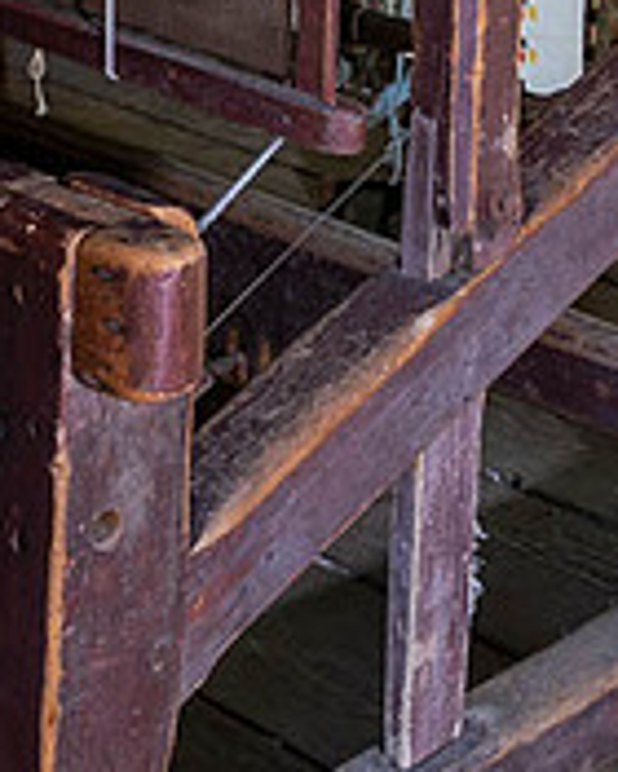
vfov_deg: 18.7
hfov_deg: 15.6
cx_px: 121
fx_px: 2241
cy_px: -93
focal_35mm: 98
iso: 200
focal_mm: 18
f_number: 5.6
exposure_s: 1/60
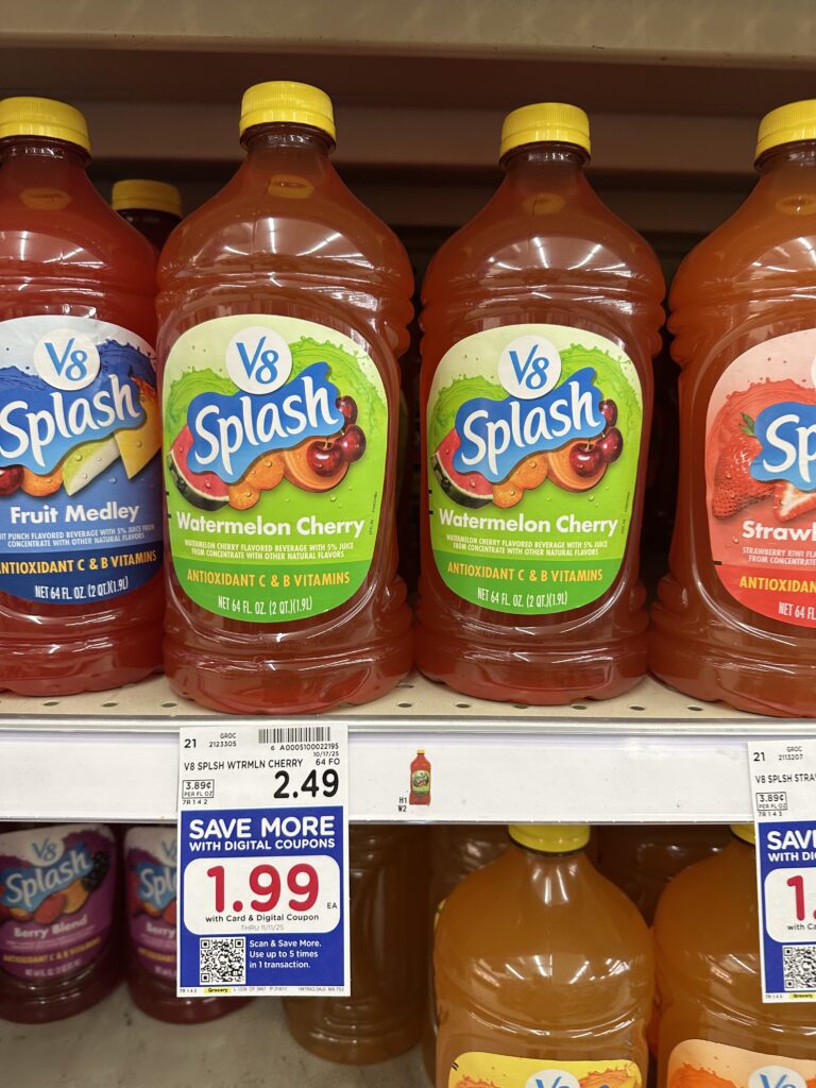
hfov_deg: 56.8
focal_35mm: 24
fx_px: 754
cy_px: 544
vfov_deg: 71.6
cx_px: 408
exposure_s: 1/64
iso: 160
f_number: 1.78
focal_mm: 6.86
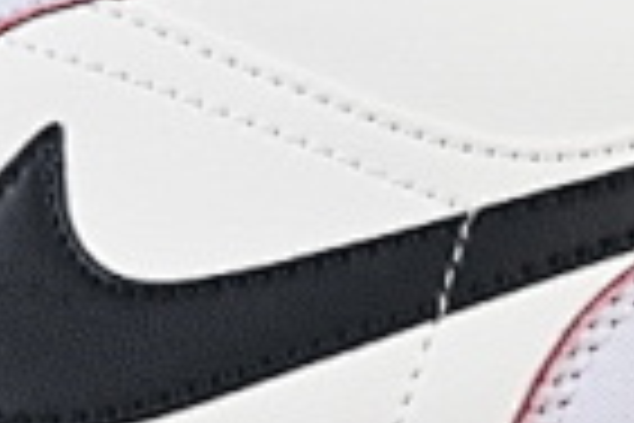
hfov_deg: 4.8
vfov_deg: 3.2
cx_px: -45
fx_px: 7484
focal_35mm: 425
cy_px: 38
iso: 160
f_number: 8
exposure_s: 1/80
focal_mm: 50
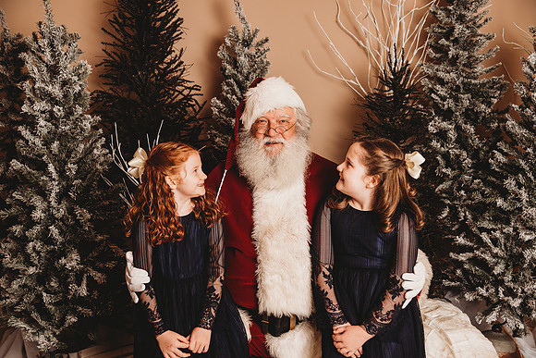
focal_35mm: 40
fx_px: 596
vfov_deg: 33.4
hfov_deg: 48.4
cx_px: 268
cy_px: 179
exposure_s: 1/160
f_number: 4
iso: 100
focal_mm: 40
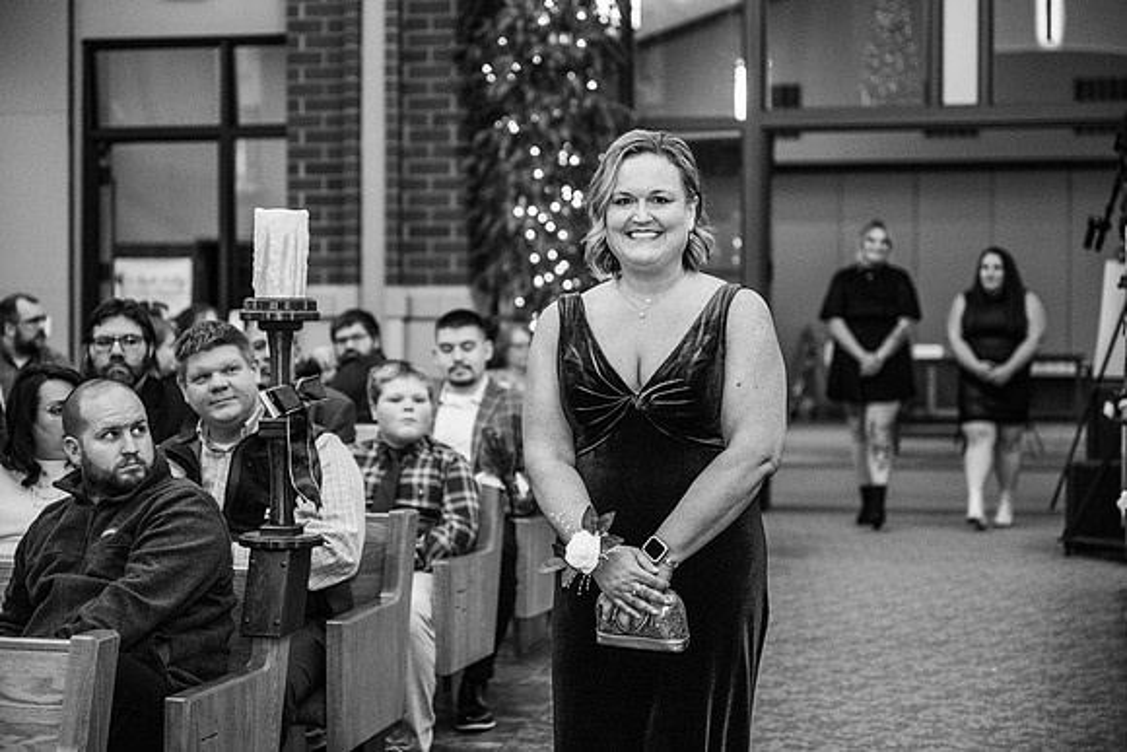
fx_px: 2192
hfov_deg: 28.8
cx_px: 564
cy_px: 376
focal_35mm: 70
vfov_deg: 19.5
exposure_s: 1/200
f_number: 2.8
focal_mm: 70
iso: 2000
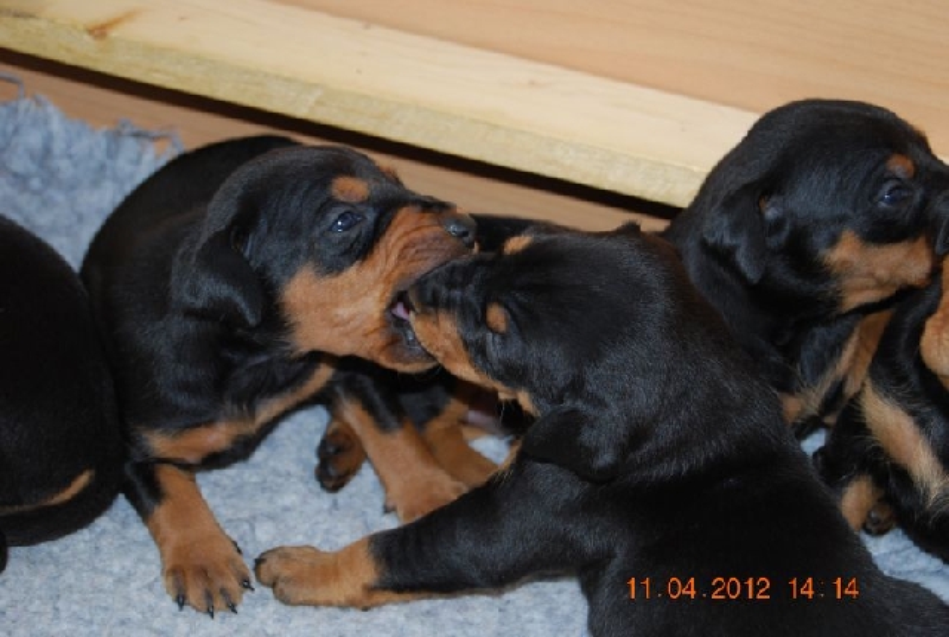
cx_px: 474
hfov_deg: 24.6
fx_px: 2180
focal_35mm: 82
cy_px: 318
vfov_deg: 16.6
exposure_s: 1/60
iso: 200
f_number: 5.6
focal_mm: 55
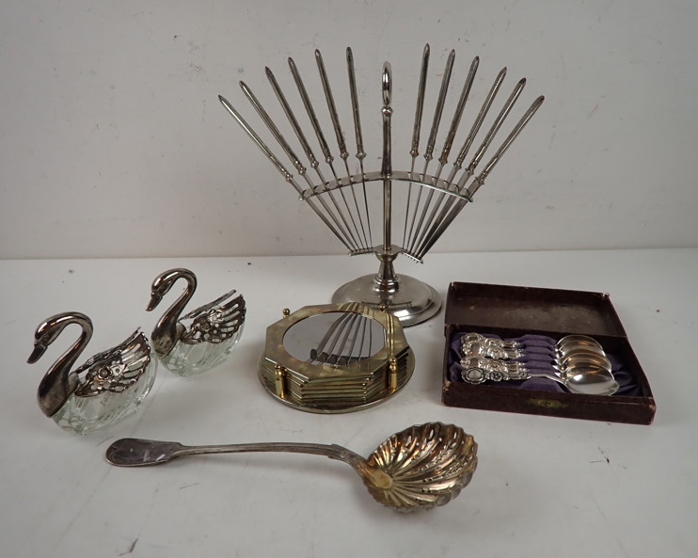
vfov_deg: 68.1
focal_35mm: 20
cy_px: 280
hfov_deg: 80.4
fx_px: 413
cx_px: 363
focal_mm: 3.33
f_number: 2
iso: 100
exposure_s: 1/125
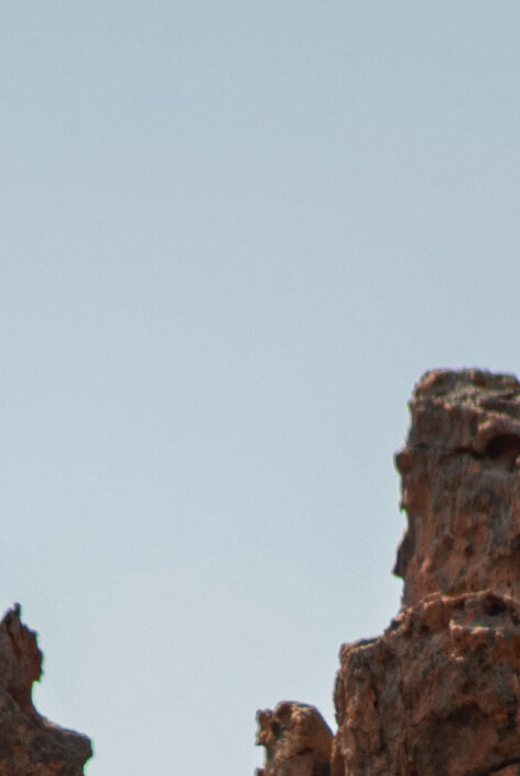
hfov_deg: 1.1
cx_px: 300
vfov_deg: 1.6
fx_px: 28047
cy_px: 989
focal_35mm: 1299
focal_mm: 240
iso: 200
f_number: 5
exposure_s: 1/1600
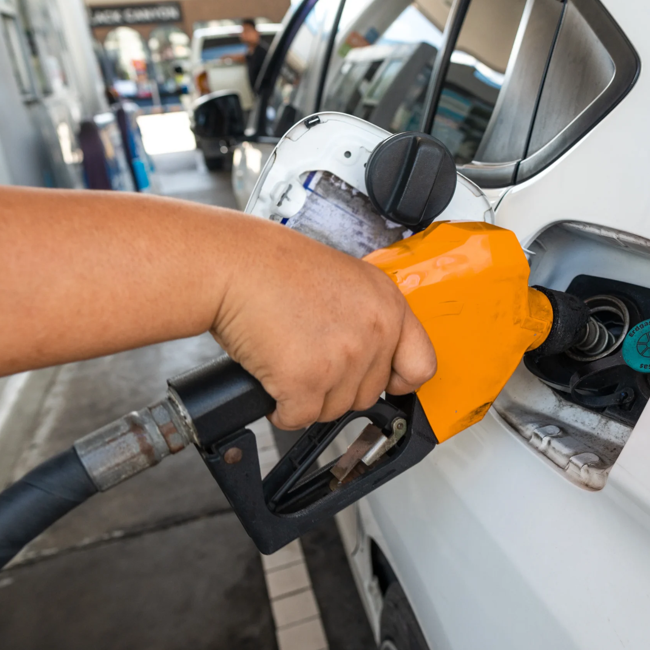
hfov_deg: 51.4
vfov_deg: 52.5
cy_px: 326
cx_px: 443
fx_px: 659
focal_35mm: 31
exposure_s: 1/320
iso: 250
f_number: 3.5
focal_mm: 16
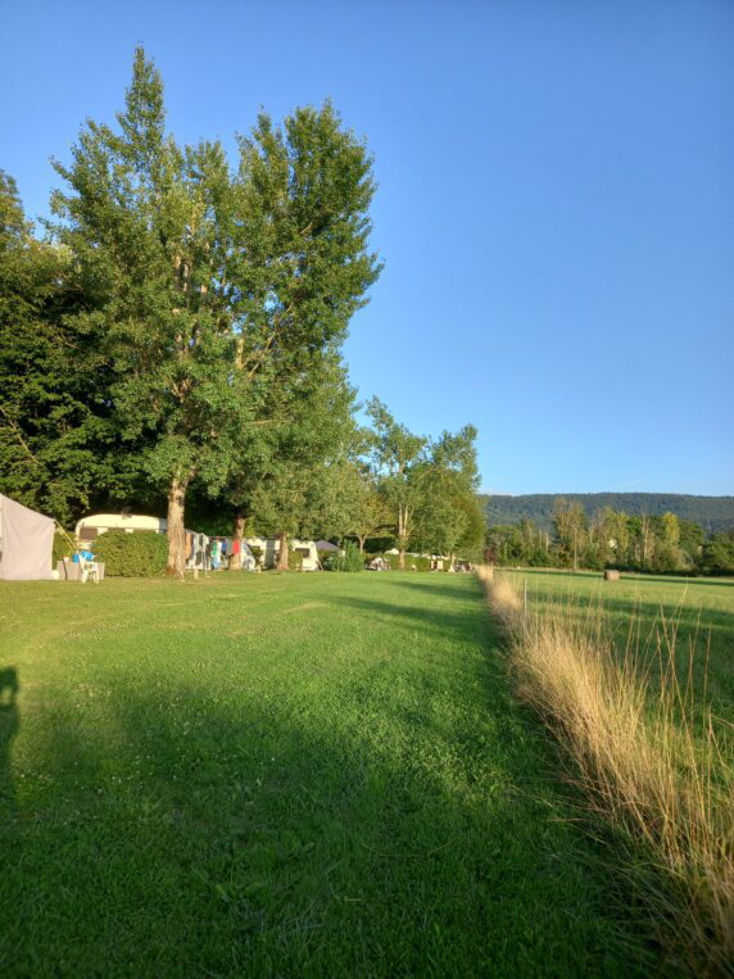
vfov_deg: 69.4
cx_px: 367
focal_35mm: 25
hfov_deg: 54.9
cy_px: 490
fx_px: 707
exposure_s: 1/199
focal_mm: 4.6
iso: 25
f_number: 2
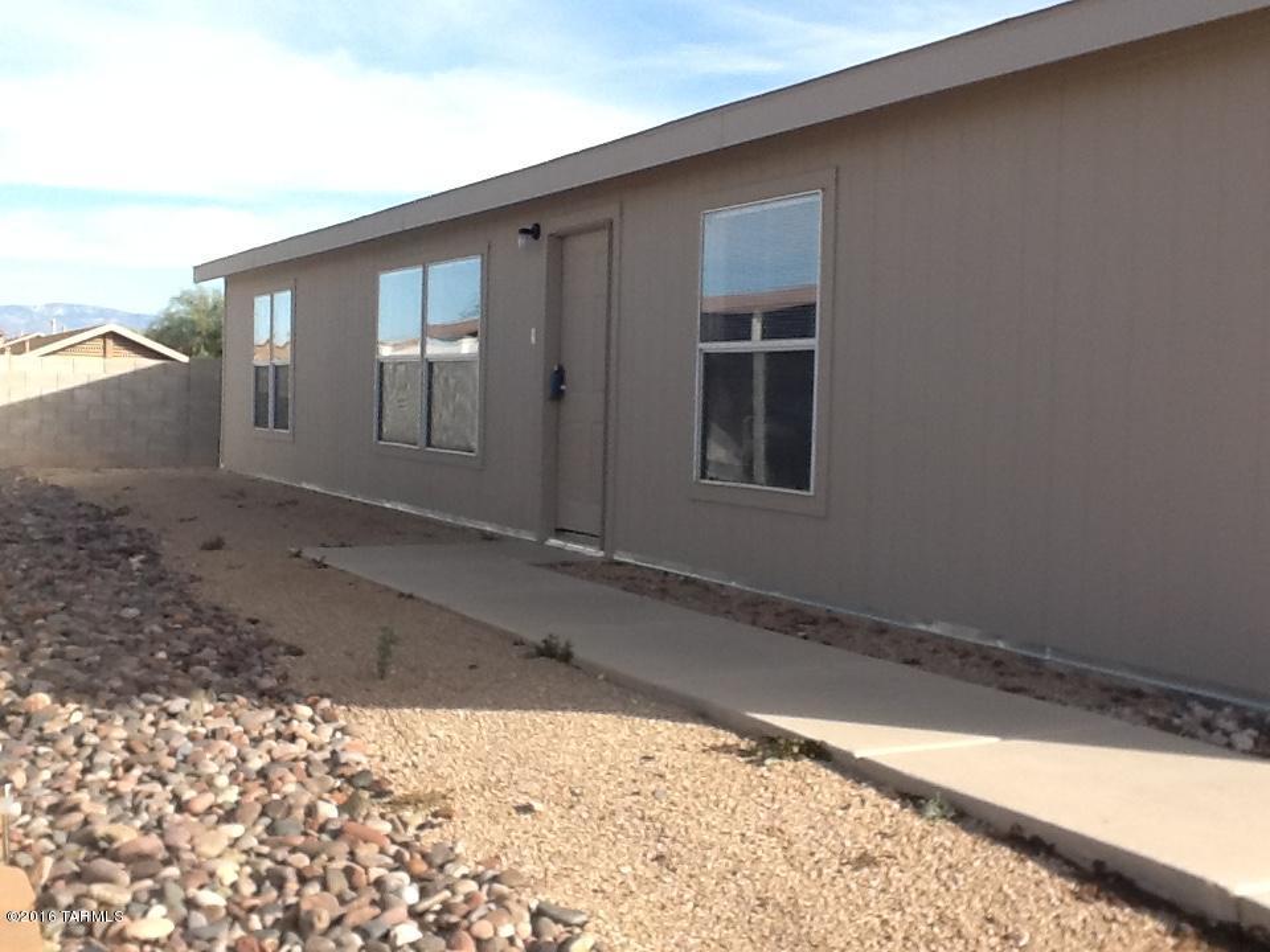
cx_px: 635
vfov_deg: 32.9
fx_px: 1614
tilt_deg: -1.7
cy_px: 476
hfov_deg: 42.9
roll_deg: -0.6
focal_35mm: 44
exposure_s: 1/787
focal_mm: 2.03
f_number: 2.4
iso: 40
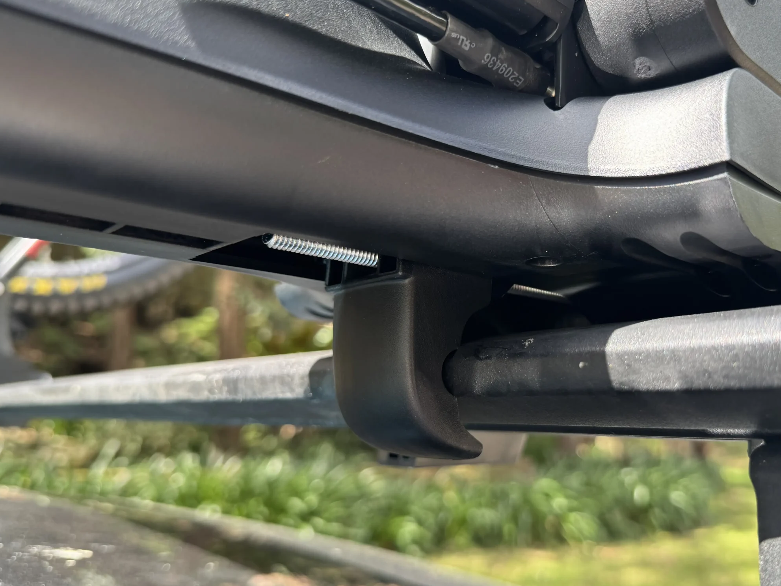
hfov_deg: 58.0
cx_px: 460
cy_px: 275
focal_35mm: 31
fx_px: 699
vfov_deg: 45.4
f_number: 1.78
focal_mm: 6.76
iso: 64
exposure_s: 1/220
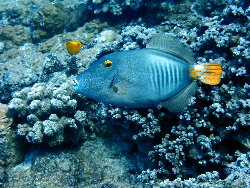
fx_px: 578
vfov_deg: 18.4
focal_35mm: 80
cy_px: 94
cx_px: 125
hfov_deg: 24.4
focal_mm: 14.41
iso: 640
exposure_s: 1/160
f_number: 5.6
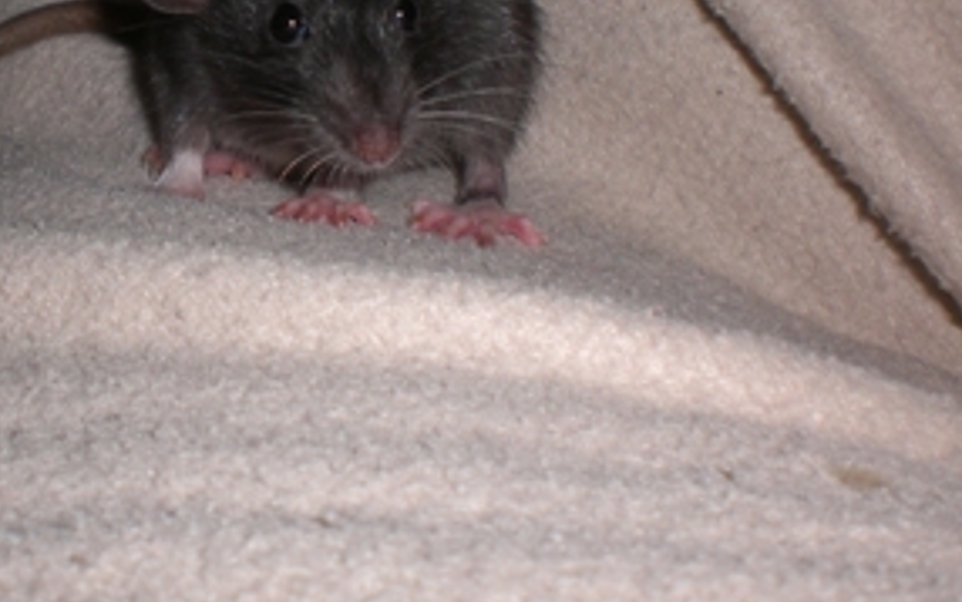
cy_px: 101
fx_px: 1652
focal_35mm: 63
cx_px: 320
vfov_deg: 20.4
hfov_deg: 32.2
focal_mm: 6.3
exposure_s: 1/60
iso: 50
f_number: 4.4
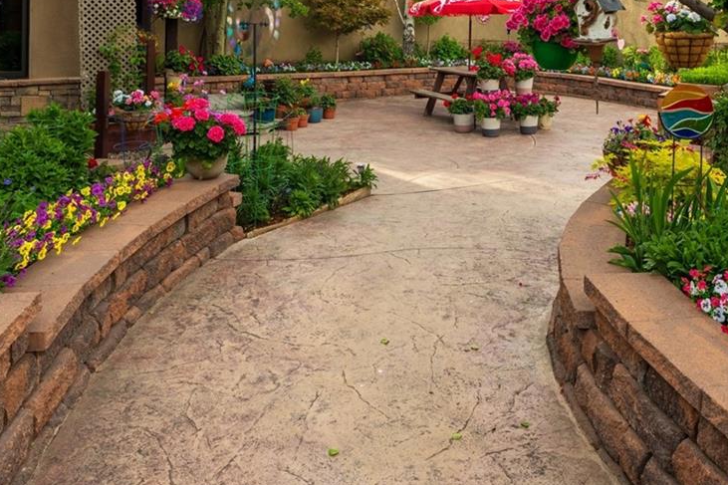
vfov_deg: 34.6
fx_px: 708
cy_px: 8
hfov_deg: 53.9
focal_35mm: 35
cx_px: 450
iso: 100
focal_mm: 16
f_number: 8
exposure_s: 1/1000
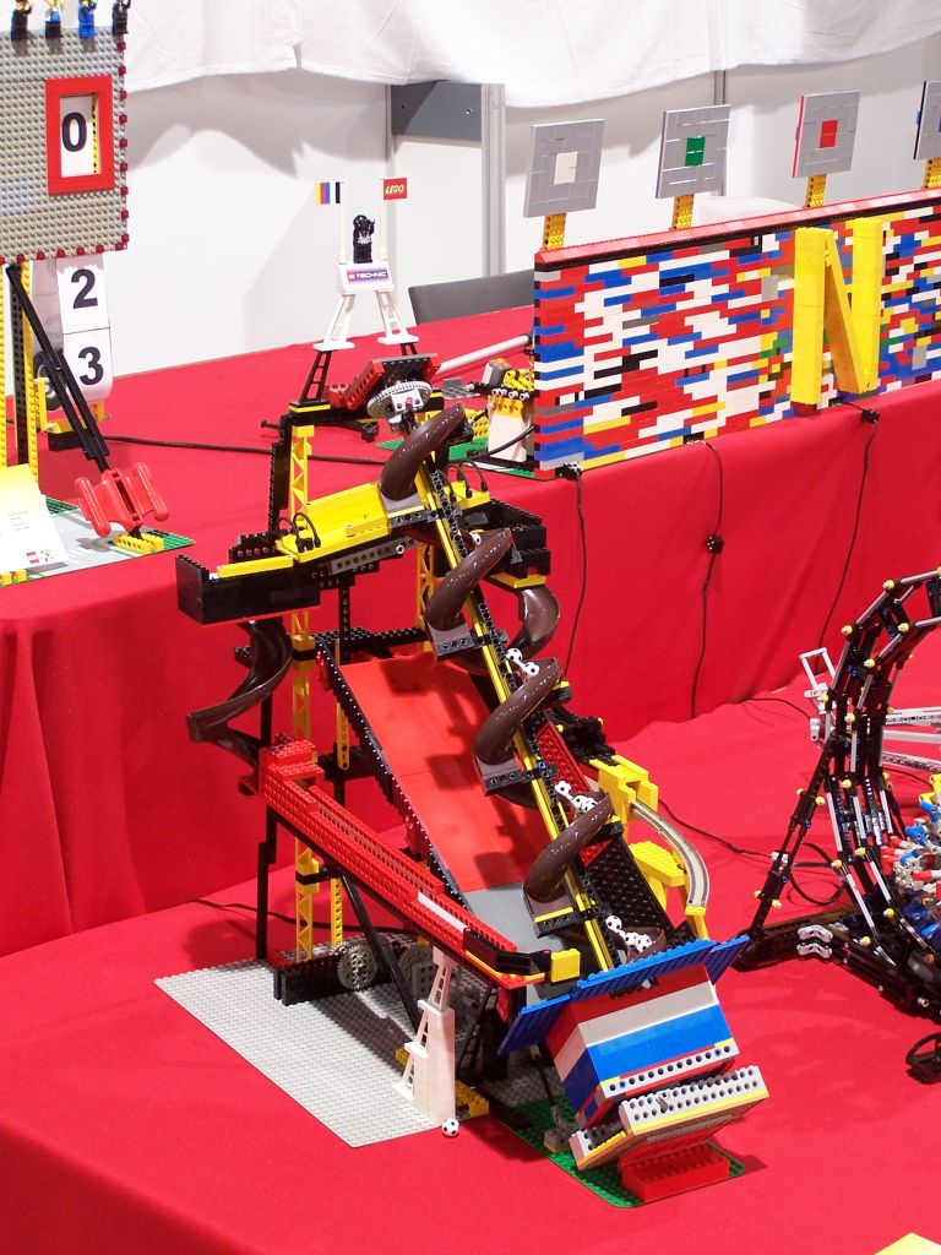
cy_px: 628
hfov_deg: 19.6
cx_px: 470
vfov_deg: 26.0
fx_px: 2718
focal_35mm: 75
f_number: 3.2
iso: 80
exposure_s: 1/3
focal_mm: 12.4
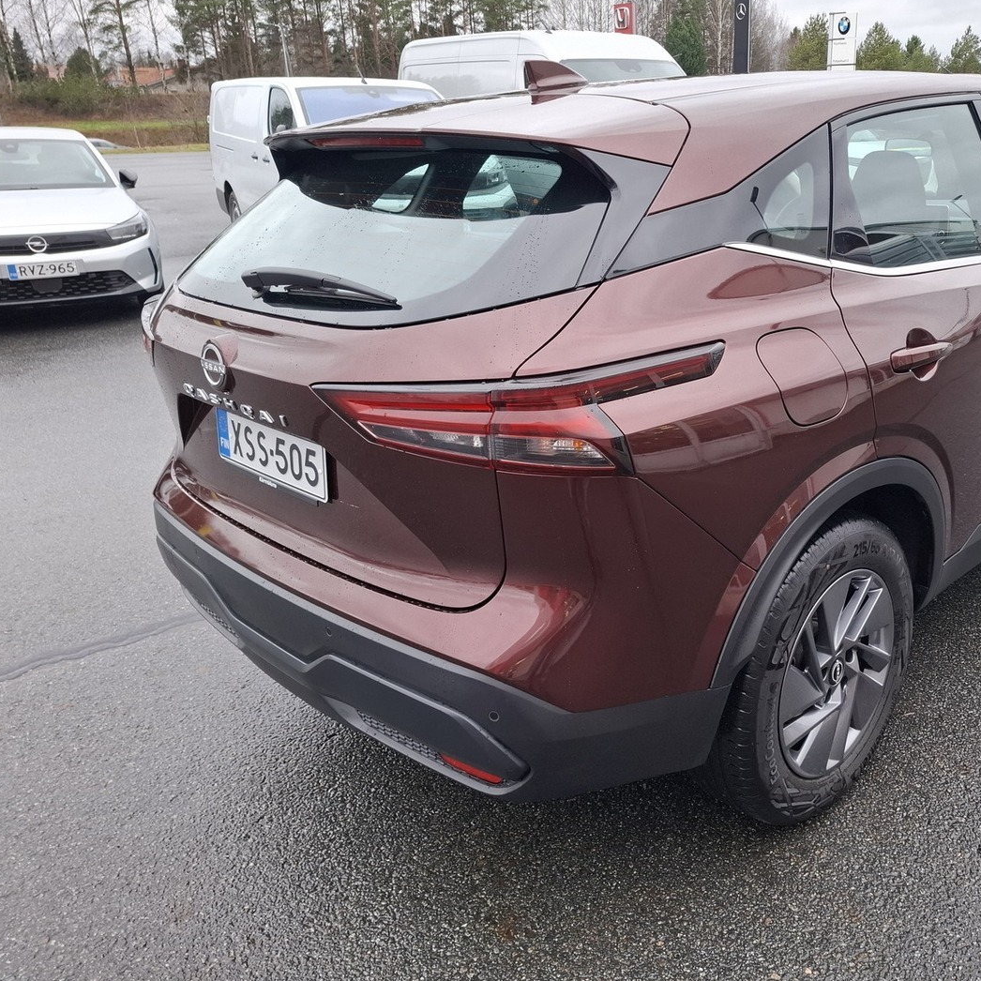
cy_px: 478
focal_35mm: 28
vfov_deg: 57.3
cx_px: 669
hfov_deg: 55.9
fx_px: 898
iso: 100
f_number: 1.8
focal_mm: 5.54
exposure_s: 1/100
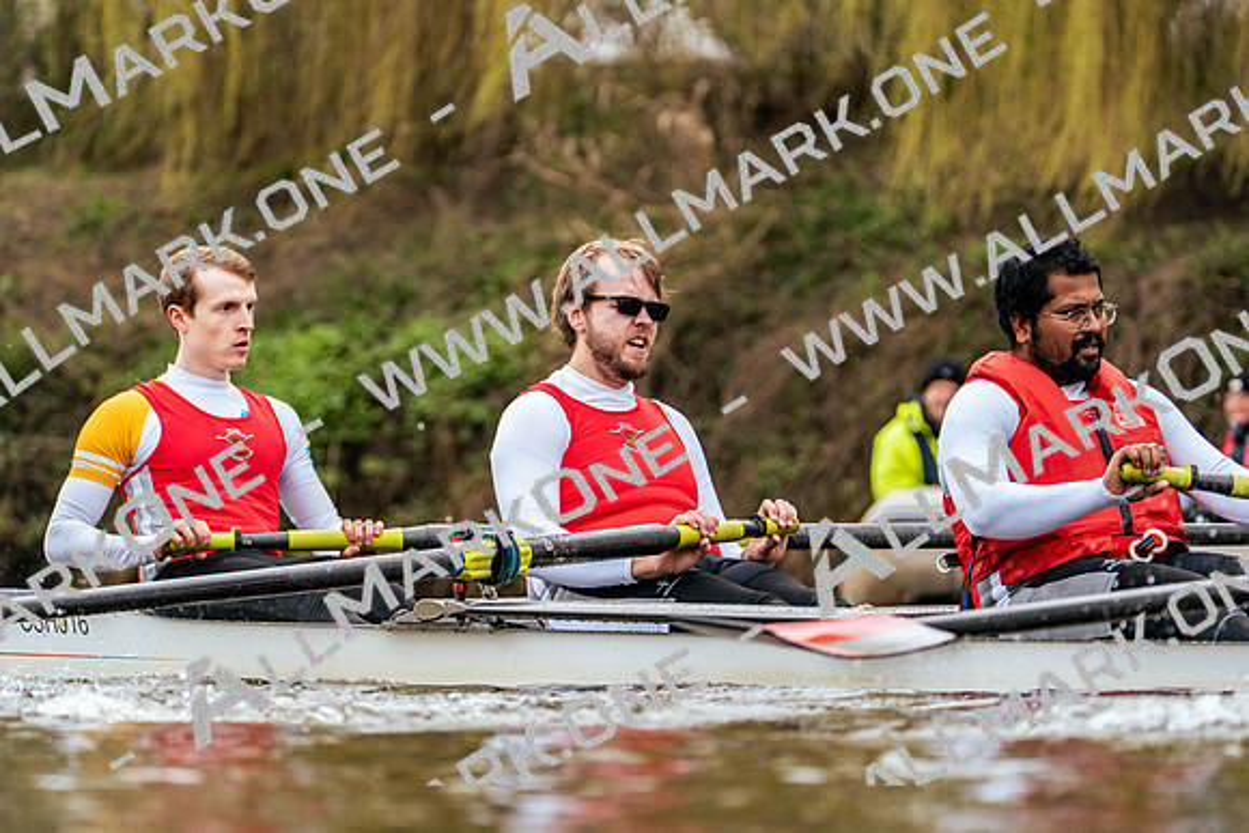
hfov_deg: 7.1
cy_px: 416
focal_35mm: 289
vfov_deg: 4.8
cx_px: 624
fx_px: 10029
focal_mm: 289
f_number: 6.3
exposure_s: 1/2000
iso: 2000
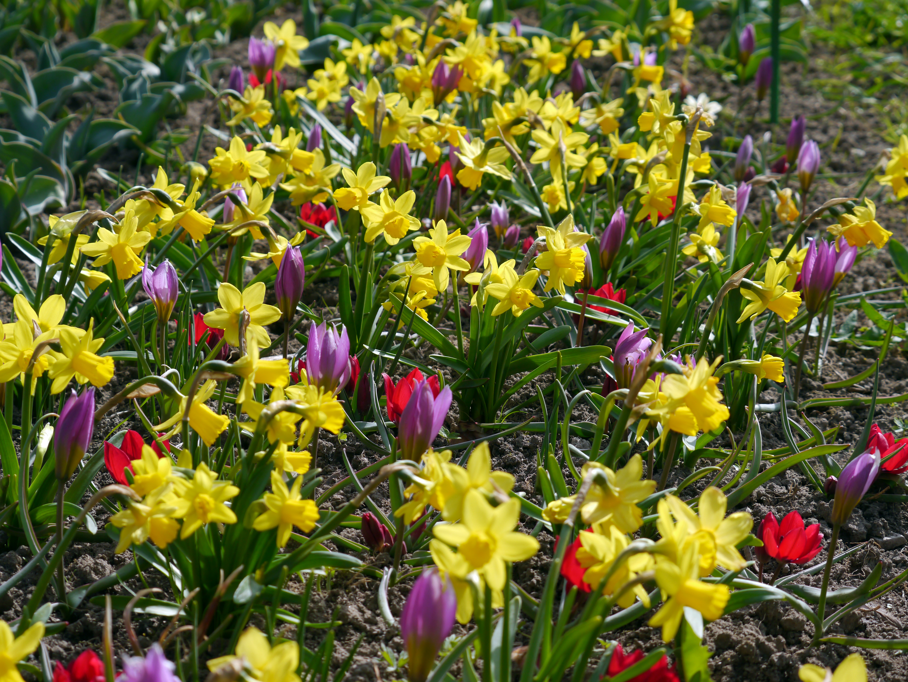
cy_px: 341
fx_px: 2362
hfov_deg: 21.8
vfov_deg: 16.4
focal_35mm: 90
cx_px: 454
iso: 160
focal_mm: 45
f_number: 6.3
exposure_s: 1/400
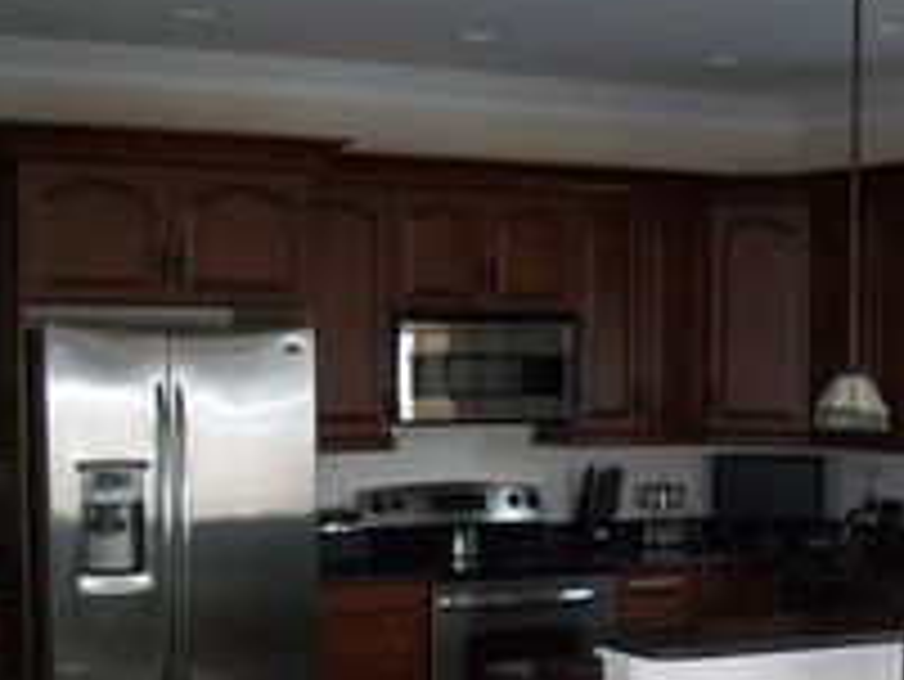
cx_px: 666
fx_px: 2012
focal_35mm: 77
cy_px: 590
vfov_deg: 18.9
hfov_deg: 25.1
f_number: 3.1
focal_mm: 7.6
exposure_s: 1/80
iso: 160
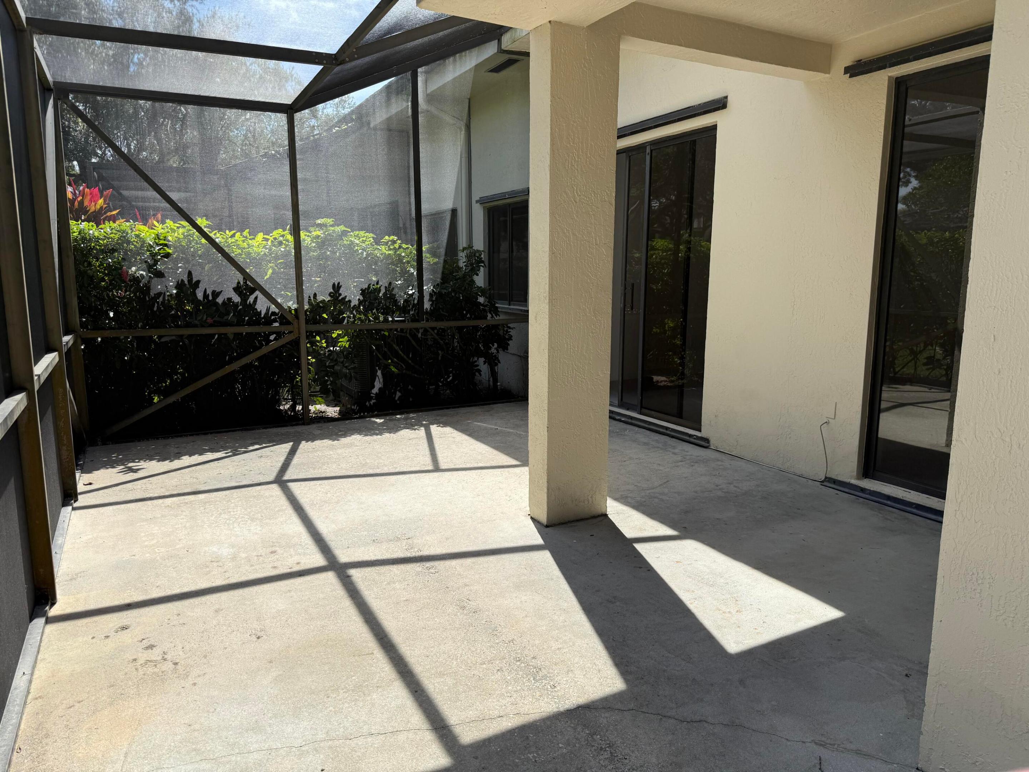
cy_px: 386
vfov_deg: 56.8
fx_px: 713
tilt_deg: -9.1
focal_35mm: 24
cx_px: 514
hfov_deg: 71.6
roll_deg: +0.0
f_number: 1.78
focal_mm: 6.76
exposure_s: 1/2525
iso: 80
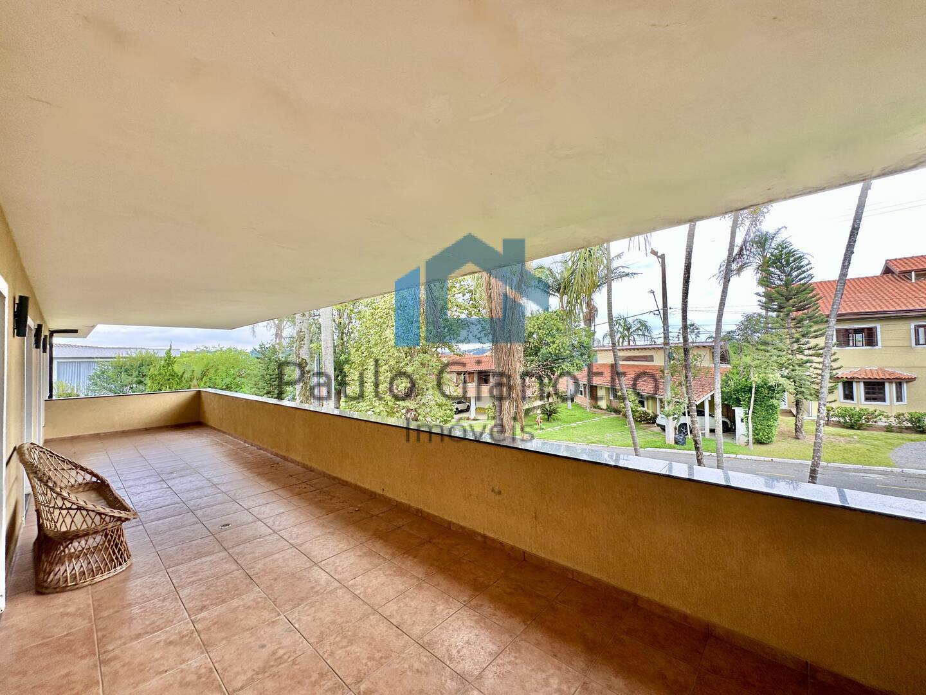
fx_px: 375
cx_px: 463
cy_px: 348
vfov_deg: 85.7
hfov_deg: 102.1
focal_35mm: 14
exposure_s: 1/183
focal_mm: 2.22
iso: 40
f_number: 2.2
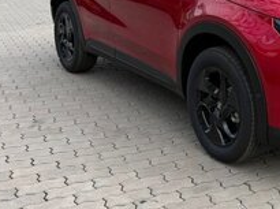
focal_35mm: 62
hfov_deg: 29.4
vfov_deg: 23.3
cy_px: 45
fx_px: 501
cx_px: 275
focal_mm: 5.96
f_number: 1.6
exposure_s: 1/1048
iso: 50
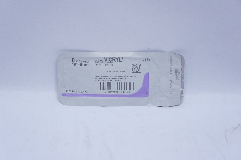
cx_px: 120
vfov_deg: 20.6
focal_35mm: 66
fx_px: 441
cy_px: 80
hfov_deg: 30.5
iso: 800
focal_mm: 44
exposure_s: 1/160
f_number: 4.5
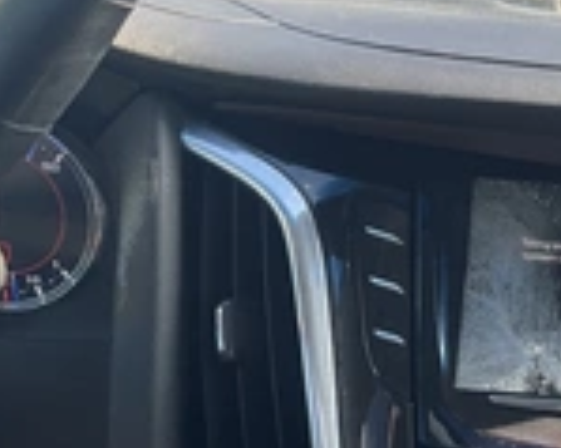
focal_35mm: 76
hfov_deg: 22.4
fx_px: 1261
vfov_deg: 19.5
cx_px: 734
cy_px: 459
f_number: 1.8
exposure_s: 1/122
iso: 25
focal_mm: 3
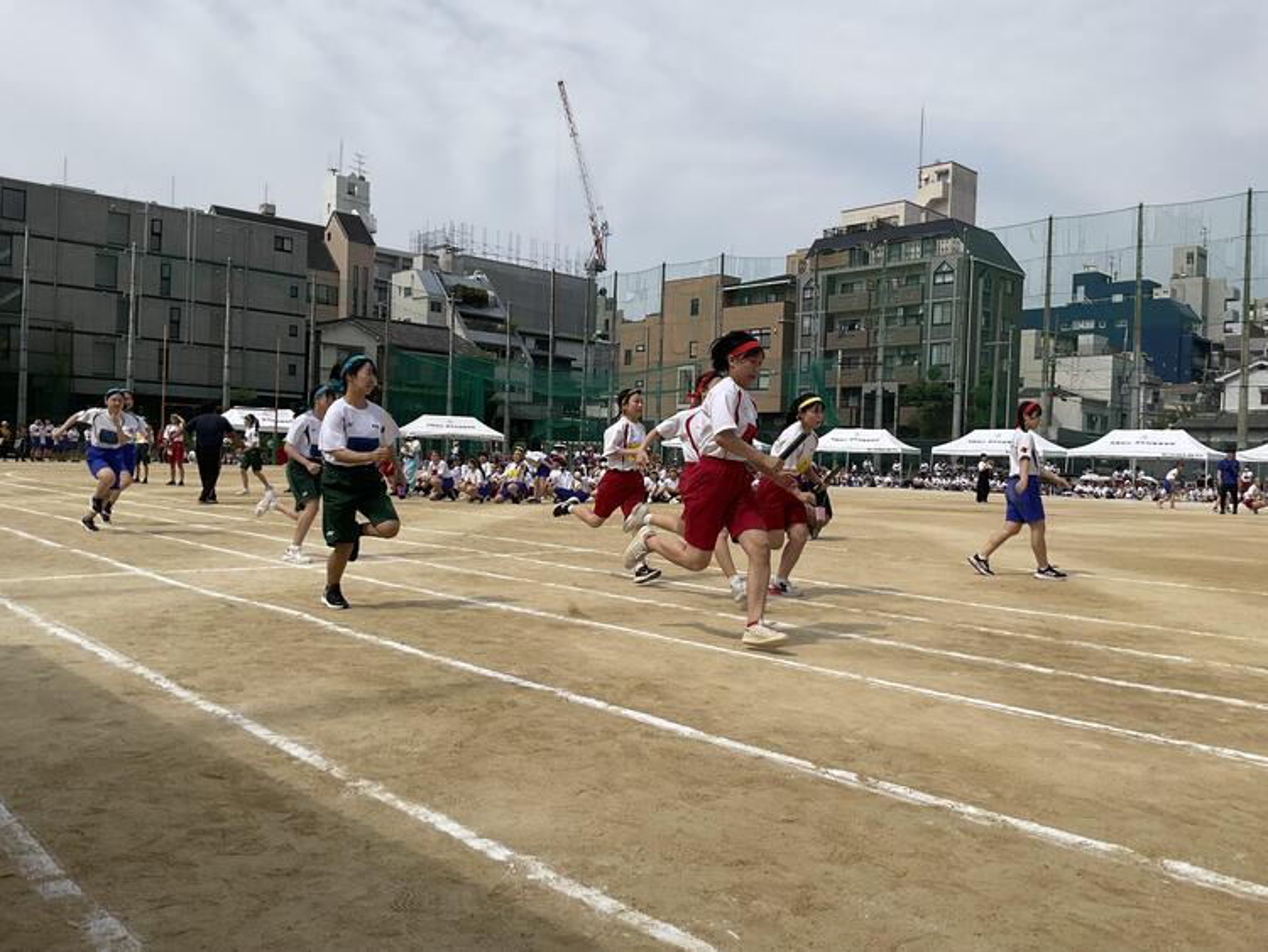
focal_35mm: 29
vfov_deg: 48.3
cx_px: 634
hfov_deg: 61.6
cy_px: 476
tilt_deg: -0.7
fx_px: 1063
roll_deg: -1.7
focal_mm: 3
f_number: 1.8
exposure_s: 1/4065
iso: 16
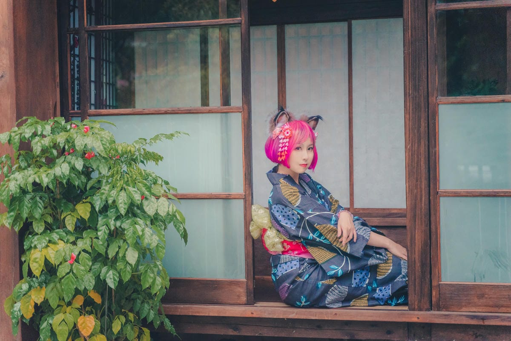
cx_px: 256
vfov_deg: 18.2
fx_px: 1065
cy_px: 170
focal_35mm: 75
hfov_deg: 27.0
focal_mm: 75
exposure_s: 1/1250
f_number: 2.8
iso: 2500
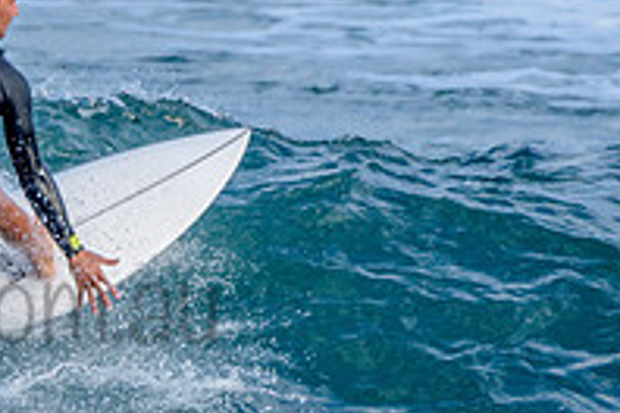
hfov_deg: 1.1
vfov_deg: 0.8
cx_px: -113
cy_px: 271
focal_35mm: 1795
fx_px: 30911
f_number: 5.6
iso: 560
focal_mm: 500
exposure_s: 1/1250
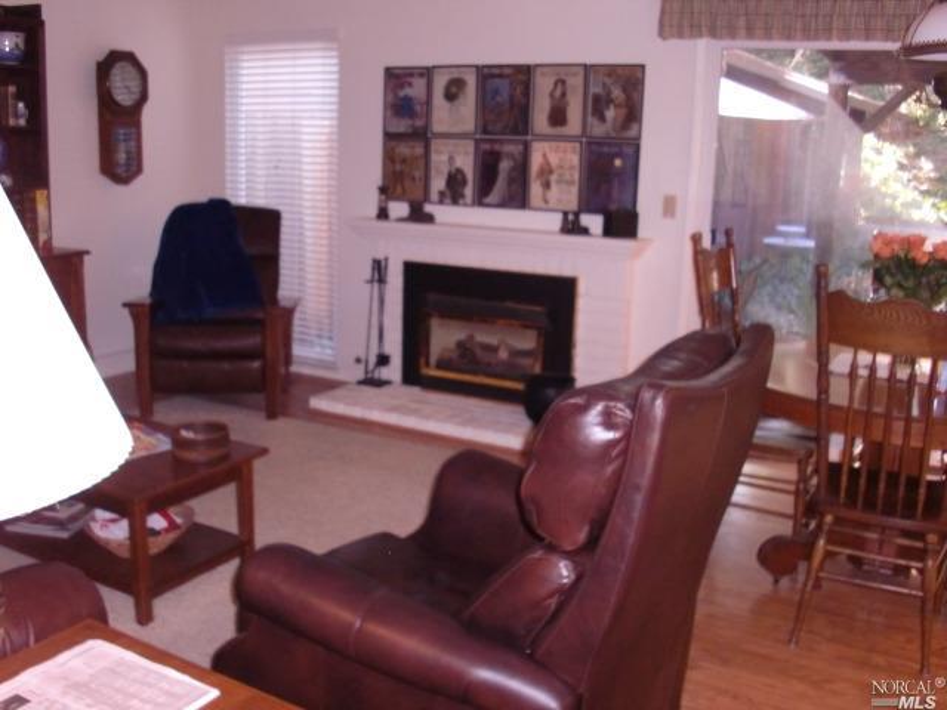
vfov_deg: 39.7
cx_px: 474
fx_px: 985
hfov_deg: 51.4
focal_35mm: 36
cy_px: 355
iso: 400
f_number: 2.8
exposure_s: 1/60
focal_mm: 6.3
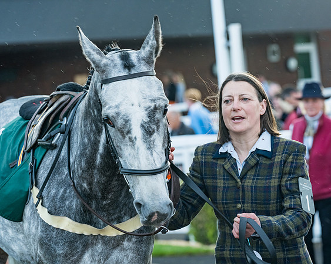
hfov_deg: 11.2
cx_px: 192
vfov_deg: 9.0
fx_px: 1686
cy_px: 121
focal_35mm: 172
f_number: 5
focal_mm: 135
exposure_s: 1/320
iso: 1000
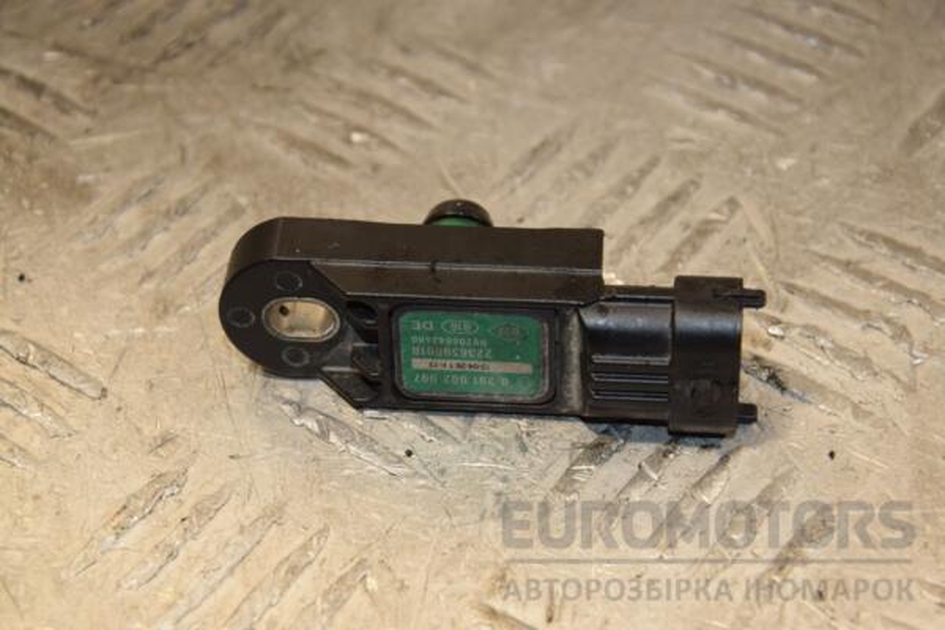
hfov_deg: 18.2
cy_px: 315
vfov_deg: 12.2
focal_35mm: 112
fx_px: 2953
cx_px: 472
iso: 800
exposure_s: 1/200
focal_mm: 75
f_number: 7.1
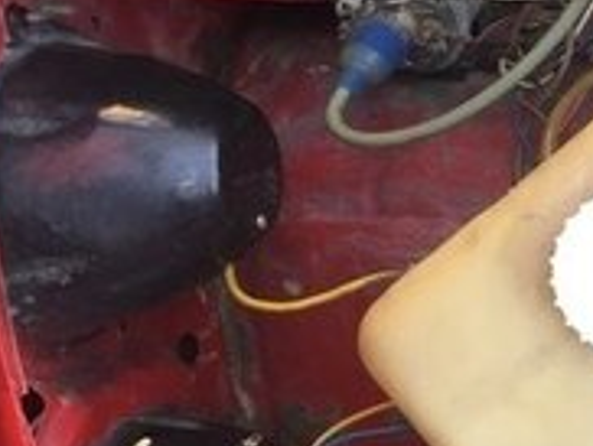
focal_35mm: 105
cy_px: 168
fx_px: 1801
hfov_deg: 16.4
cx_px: 984
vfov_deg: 14.1
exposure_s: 1/50
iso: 32
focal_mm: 4.15
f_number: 2.2
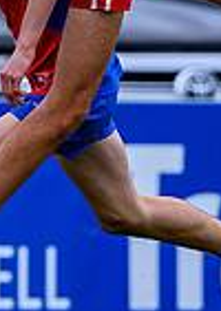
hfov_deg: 0.5
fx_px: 24677
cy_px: -42
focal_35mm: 2795
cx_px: -17
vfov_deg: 0.7
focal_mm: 500
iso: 500
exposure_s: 1/1600
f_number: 4
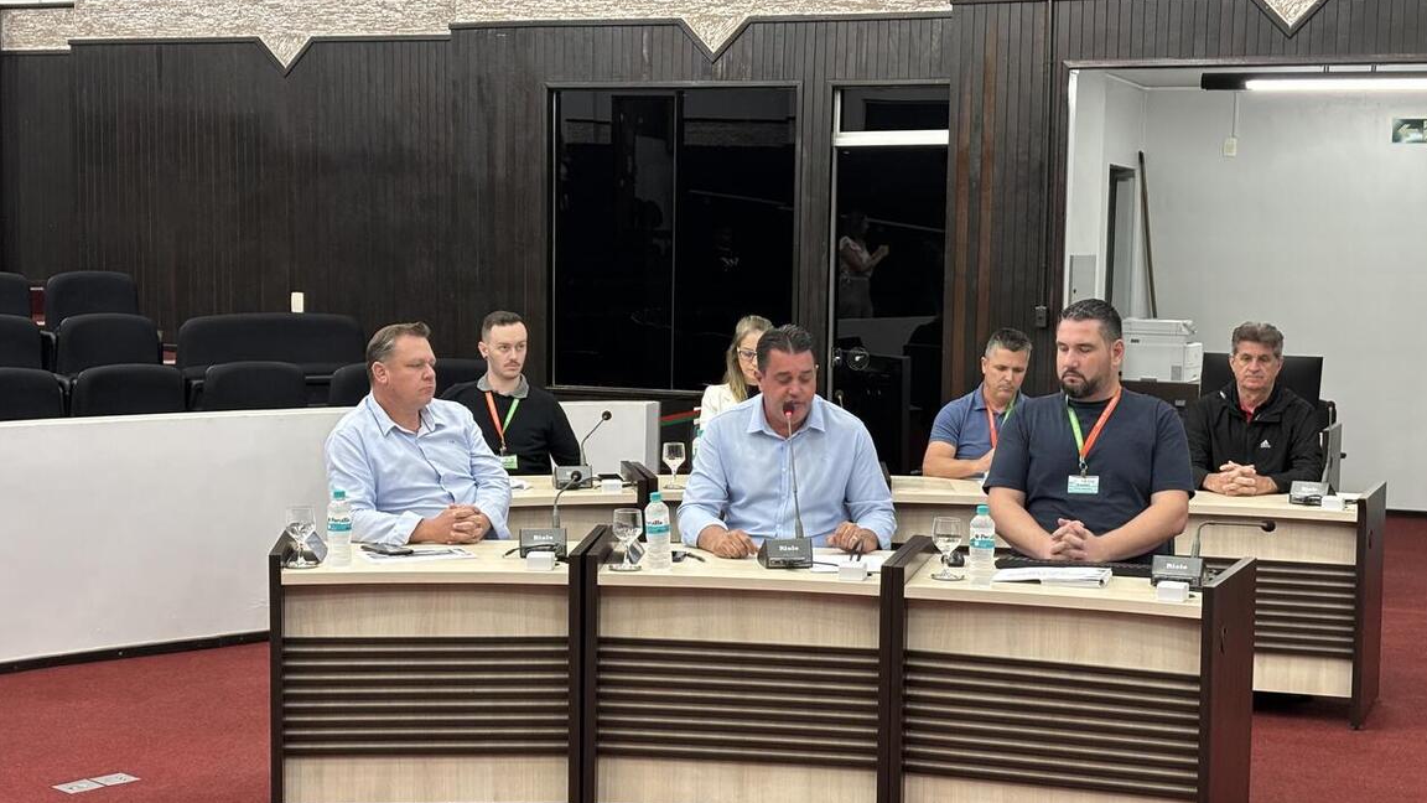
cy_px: 452
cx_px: 742
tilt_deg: -5.6
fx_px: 2232
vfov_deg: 20.4
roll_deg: -0.8
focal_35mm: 59
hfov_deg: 35.4
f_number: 1.6
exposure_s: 1/40
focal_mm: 5.96
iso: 125
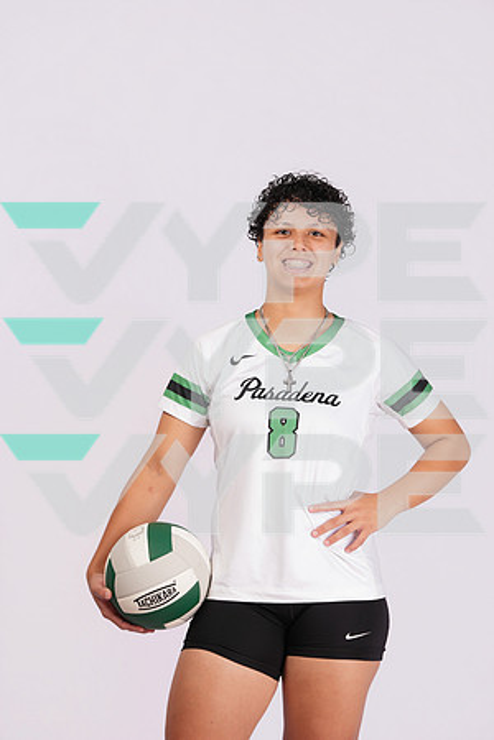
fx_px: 2758
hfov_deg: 10.2
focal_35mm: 134
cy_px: 370
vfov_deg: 15.3
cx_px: 247
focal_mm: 134
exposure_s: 1/200
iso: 200
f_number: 5.6
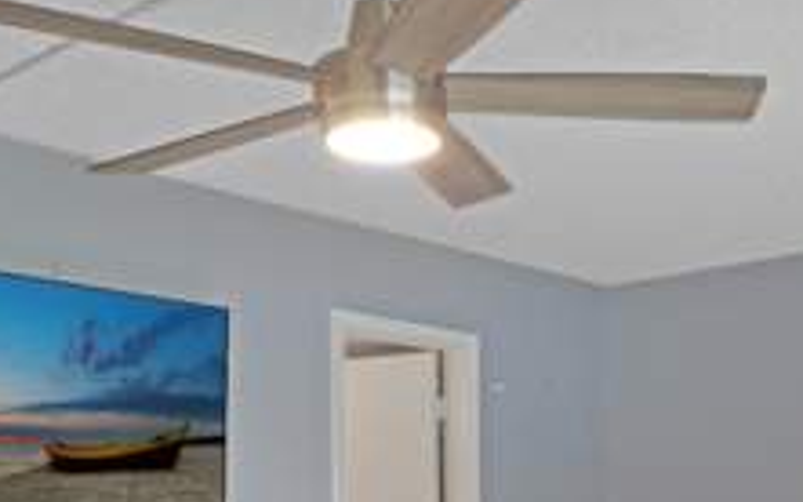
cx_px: 621
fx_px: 1160
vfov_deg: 23.2
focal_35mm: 53
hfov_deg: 37.1
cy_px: 520
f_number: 4
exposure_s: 1/60
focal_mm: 16
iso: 560
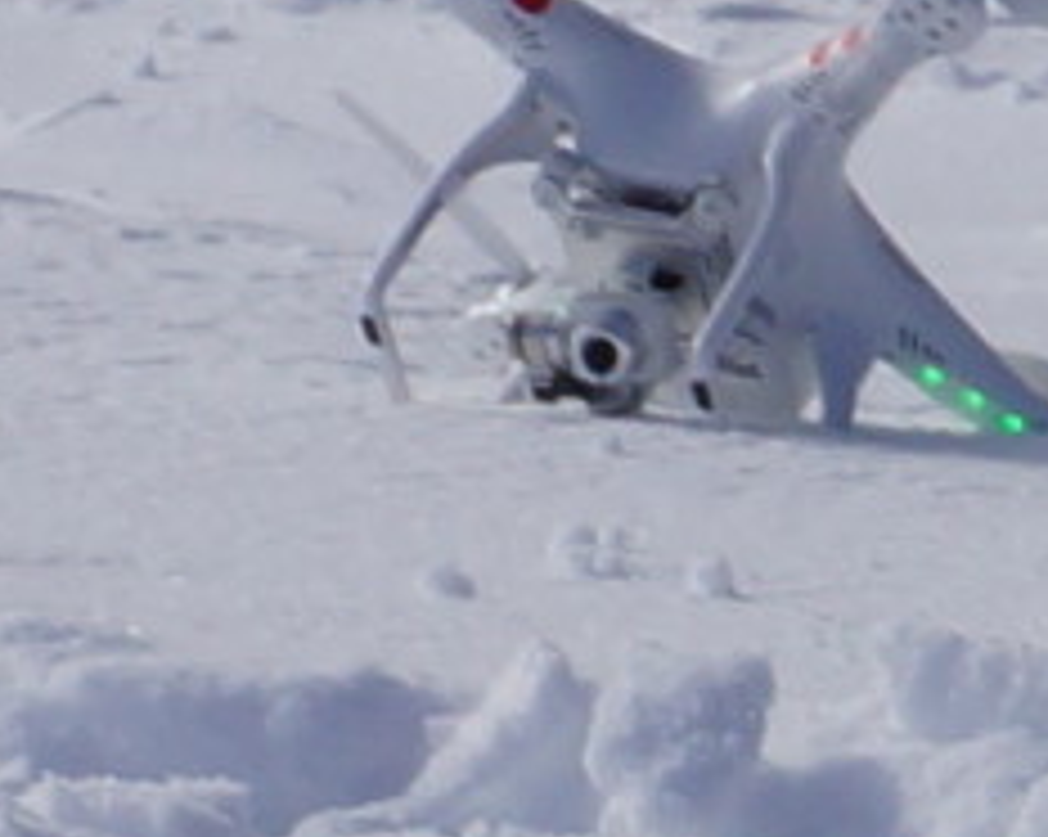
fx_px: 22011
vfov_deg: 2.2
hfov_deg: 2.7
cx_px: 841
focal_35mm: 710
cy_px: 351
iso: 100
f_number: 13
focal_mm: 105
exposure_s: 1/320
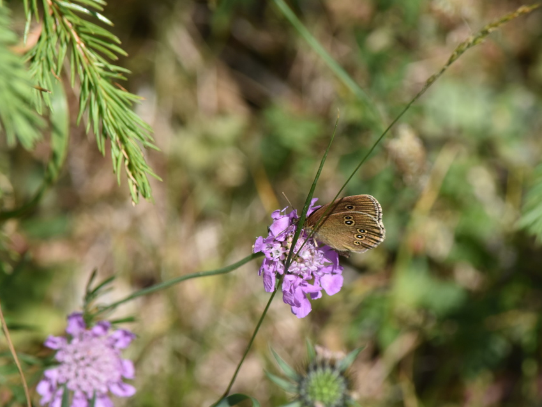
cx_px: 289
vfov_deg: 3.0
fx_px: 7658
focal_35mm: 489
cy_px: 203
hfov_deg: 4.1
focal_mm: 300
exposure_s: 1/640
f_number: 11
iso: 400
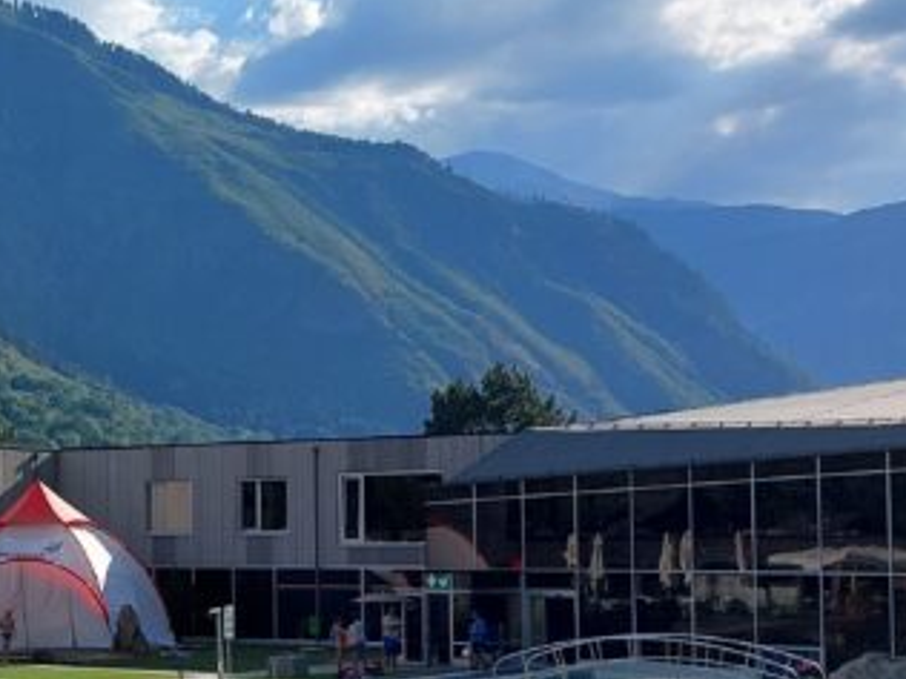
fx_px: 2120
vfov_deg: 18.1
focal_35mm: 81
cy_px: 499
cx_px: -120
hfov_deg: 22.6
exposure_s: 1/1111
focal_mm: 5.23
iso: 25
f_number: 1.8
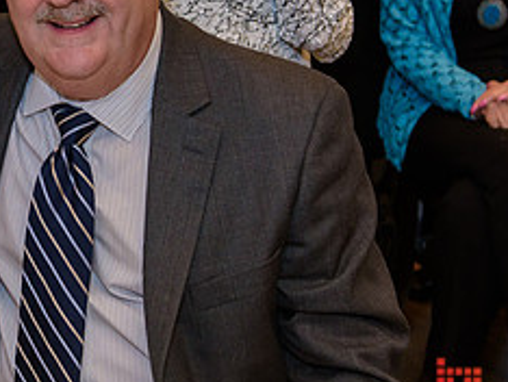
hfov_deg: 18.9
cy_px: 51
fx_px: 1469
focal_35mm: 100
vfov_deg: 14.7
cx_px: -39
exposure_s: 1/125
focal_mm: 42
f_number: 3.2
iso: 1600
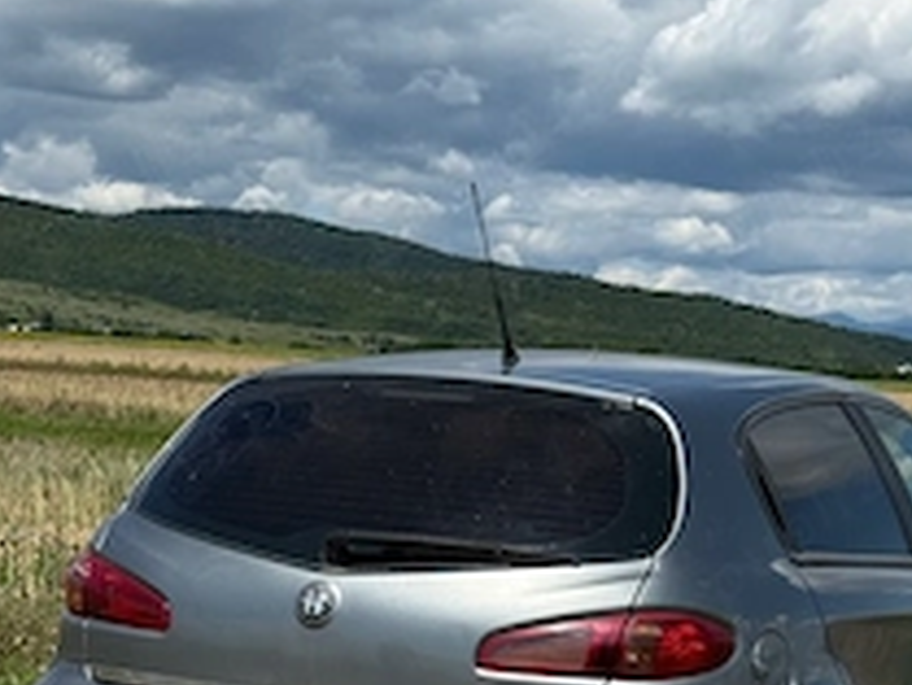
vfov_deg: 16.0
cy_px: 550
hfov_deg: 21.2
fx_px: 2425
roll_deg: -3.0
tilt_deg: -4.2
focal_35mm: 92
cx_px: 593
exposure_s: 1/7874
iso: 80
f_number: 1.78
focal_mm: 6.76
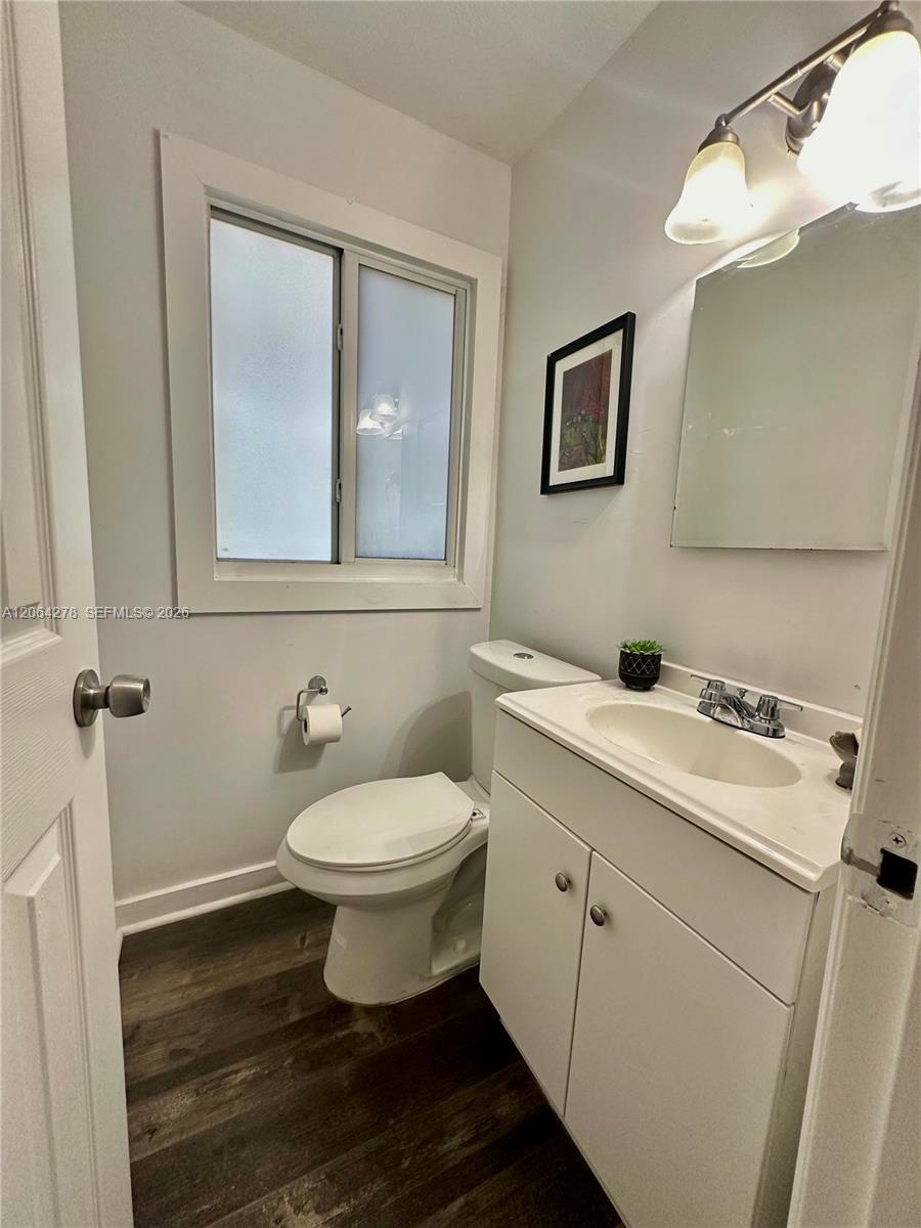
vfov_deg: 102.1
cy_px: 614
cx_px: 460
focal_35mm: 14
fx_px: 497
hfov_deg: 85.7
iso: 250
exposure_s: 1/120
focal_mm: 2.22
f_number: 2.2
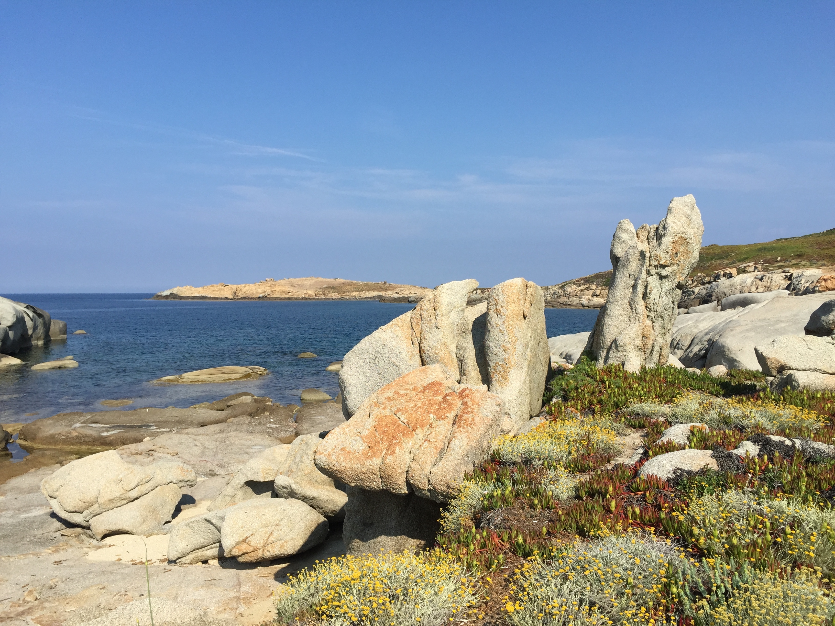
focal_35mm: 29
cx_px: 418
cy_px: 313
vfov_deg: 48.2
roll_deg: -1.3
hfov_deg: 61.7
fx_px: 700
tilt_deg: -1.9
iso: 32
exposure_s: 1/2475
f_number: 2.2
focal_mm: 4.15
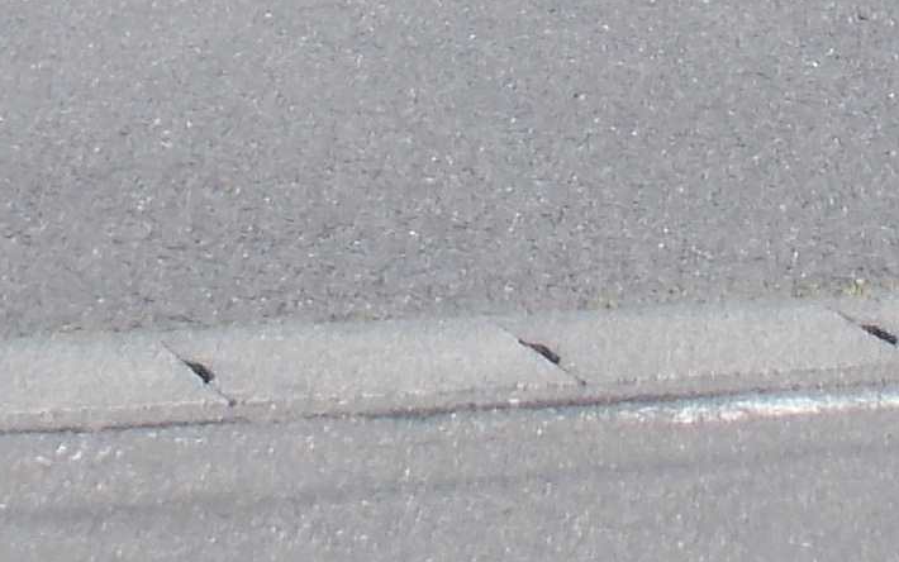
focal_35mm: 245
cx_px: 557
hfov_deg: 8.6
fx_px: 6004
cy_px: -925
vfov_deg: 5.2
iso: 80
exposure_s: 1/500
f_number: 4.2
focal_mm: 6.4
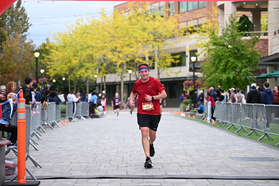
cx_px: 140
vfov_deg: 15.9
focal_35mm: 86
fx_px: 667
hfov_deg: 23.6
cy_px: 93
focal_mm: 86
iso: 640
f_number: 2.8
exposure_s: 1/2000
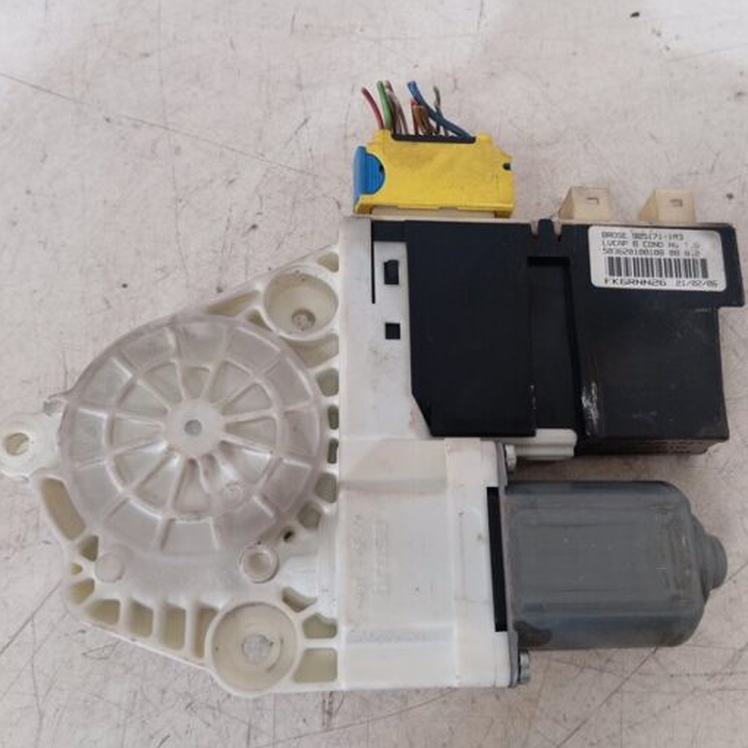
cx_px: 418
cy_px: 373
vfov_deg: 48.5
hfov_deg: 48.4
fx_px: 831
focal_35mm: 34
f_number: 1.8
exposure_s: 1/33.3
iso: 311
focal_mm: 4.22
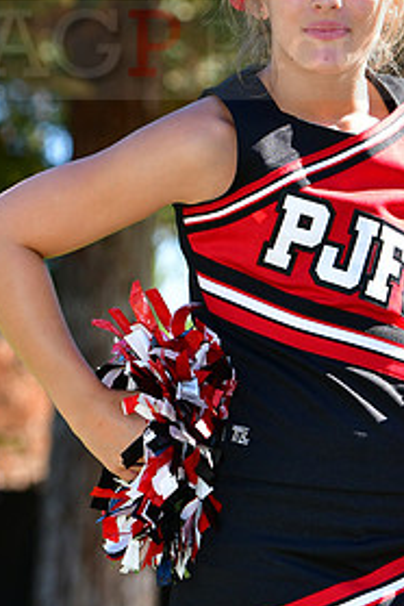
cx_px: 357
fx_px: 6093
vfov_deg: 5.7
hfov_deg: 3.8
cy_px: 30
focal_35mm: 362
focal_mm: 116
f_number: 4.5
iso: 400
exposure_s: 1/640
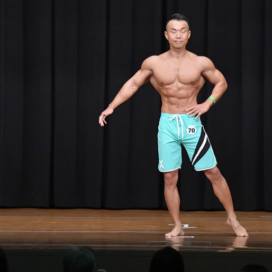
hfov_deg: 6.3
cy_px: 136
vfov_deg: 6.3
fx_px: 2471
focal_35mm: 278
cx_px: 179
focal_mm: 145
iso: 8000
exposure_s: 1/400
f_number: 5.6
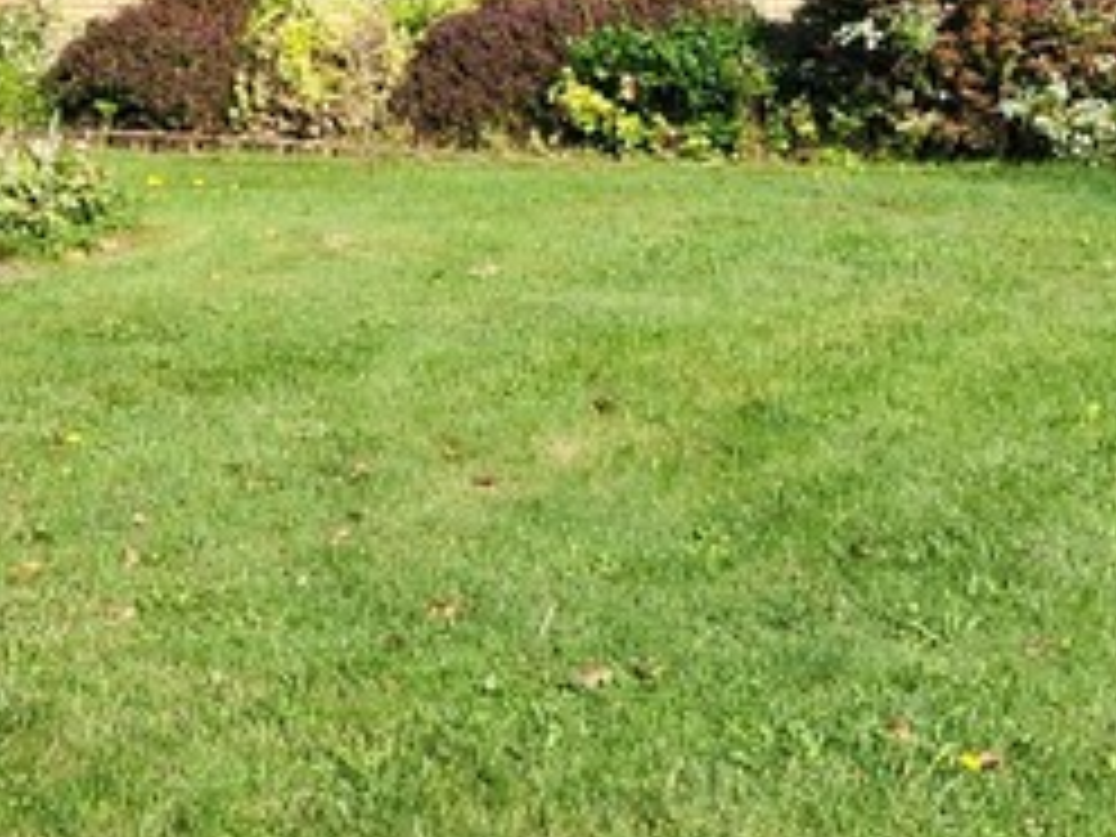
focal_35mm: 95
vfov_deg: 15.0
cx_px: -9
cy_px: -158
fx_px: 3063
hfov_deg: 20.0
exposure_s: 1/395
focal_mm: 6.4
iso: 12
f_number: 1.8
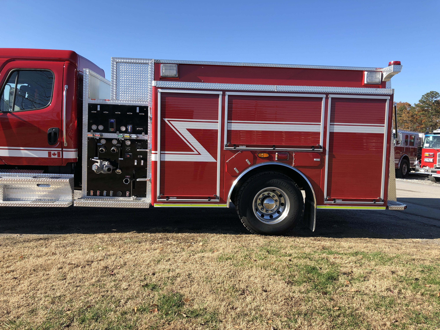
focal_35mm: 28
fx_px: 356
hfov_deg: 63.4
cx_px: 220
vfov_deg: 49.7
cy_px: 165
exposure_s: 1/1000
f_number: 1.8
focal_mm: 4
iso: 20
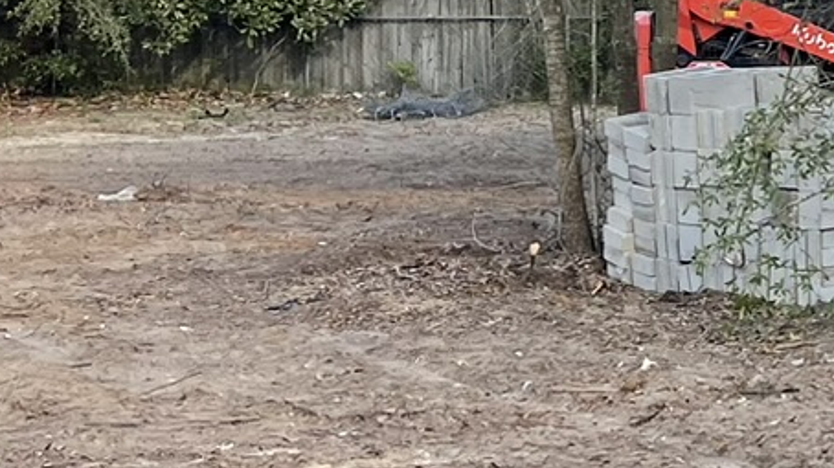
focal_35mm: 123
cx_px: 1385
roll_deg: -0.3
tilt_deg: -3.5
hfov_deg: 15.5
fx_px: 2719
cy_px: 59
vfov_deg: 9.8
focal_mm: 5.1
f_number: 1.6
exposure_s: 1/450
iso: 32
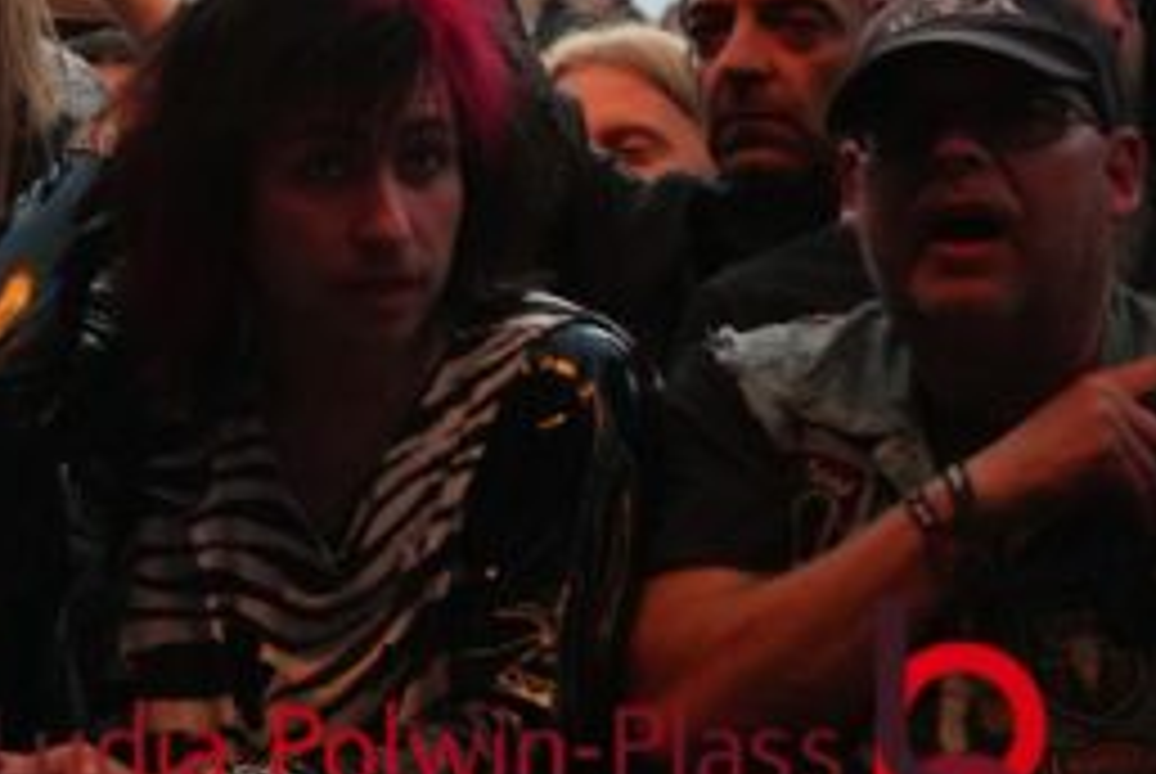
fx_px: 6188
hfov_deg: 10.3
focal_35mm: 192
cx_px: -558
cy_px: 68
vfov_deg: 7.1
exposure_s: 1/160
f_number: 4.5
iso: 4000
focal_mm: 43
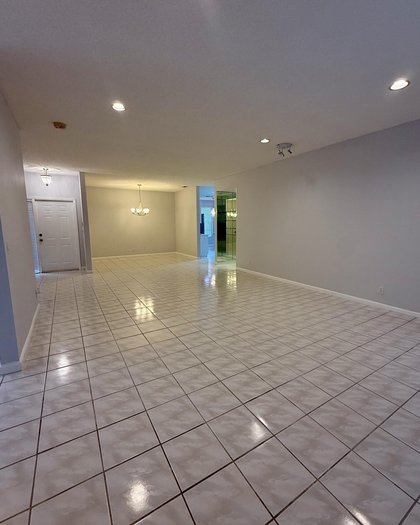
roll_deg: -0.3
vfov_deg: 93.1
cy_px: 259
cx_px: 218
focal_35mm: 16
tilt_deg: -7.5
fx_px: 249
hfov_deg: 80.4
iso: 160
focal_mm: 2.22
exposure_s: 1/120
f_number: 2.2
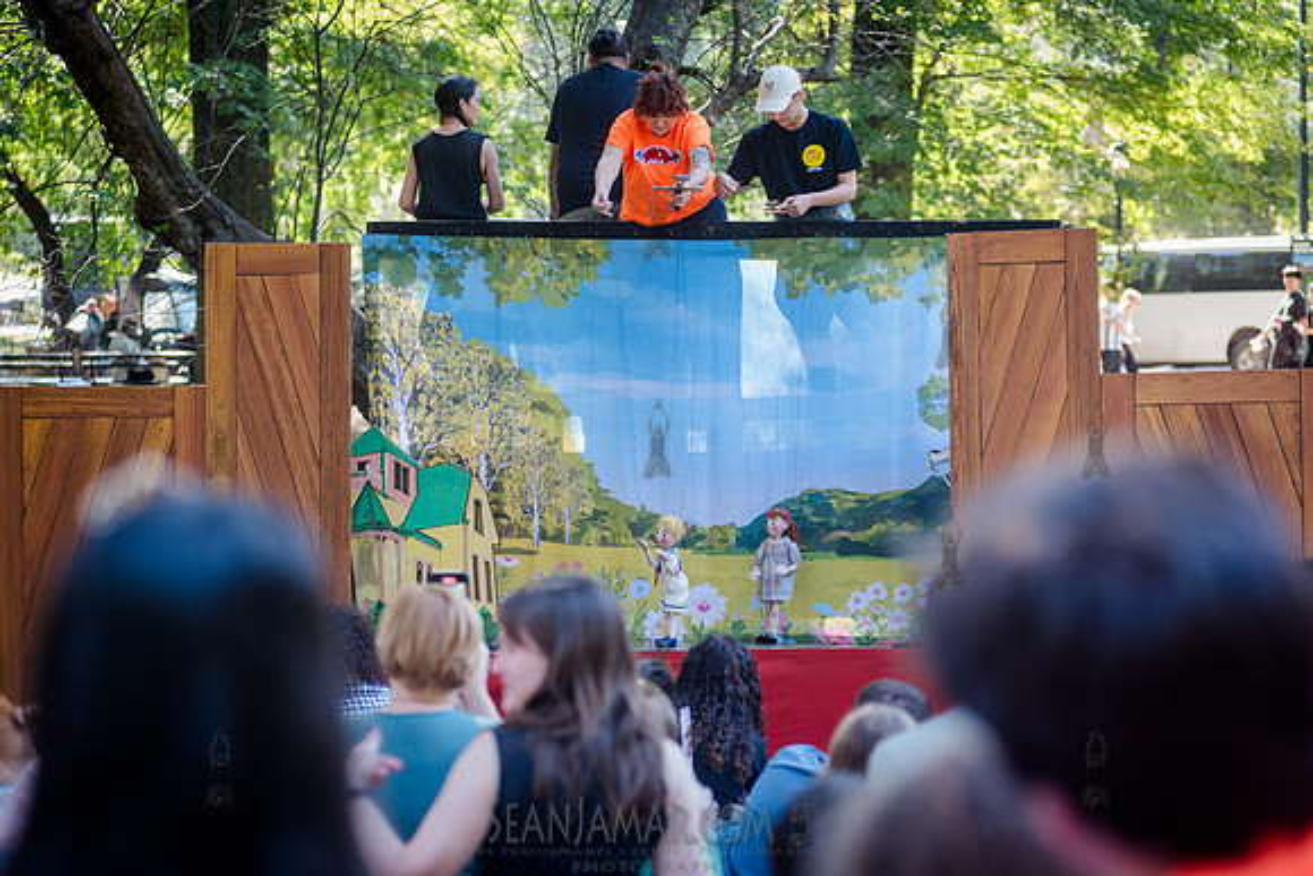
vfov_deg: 13.7
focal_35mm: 100
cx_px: 656
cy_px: 438
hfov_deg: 20.4
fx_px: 3648
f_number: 3.5
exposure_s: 1/200
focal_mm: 100
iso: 500
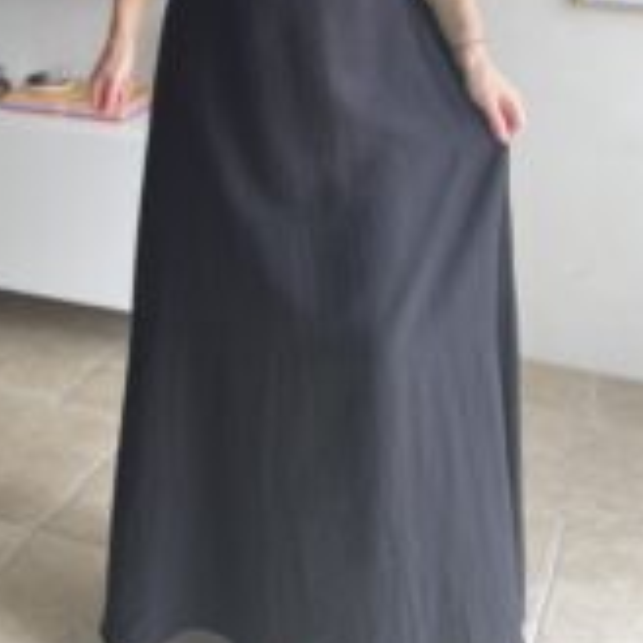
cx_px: 212
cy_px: -86
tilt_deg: -3.7
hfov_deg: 30.3
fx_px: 1177
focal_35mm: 56
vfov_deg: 27.6
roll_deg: -0.5
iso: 40
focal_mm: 4.2
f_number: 1.6
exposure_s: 1/183
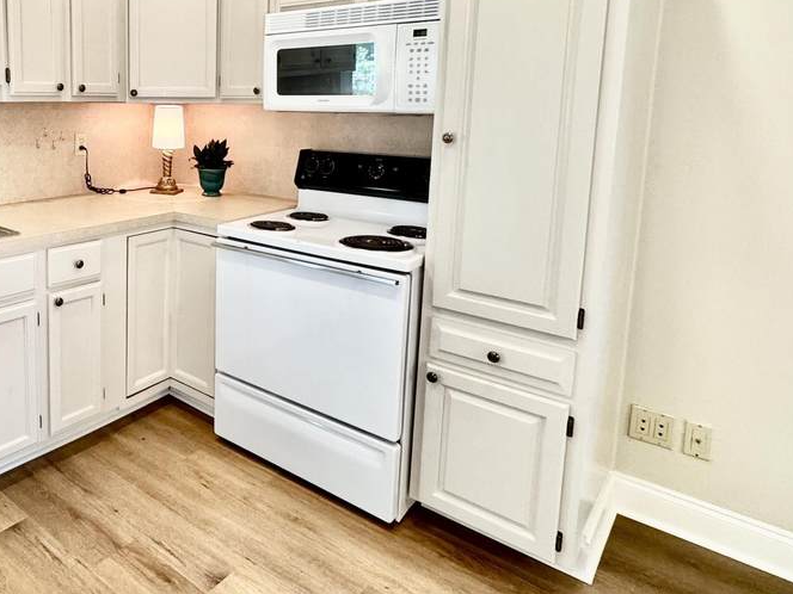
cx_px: 158
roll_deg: -0.2
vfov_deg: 50.0
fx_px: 619
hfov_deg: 60.1
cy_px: 175
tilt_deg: -6.9
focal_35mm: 27
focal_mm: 2.22
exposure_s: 1/60
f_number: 2.2
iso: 200
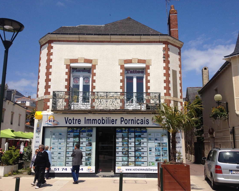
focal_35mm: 37
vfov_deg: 40.1
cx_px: 127
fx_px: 262
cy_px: 95
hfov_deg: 49.1
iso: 50
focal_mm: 4.28
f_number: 2.4
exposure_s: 1/2907
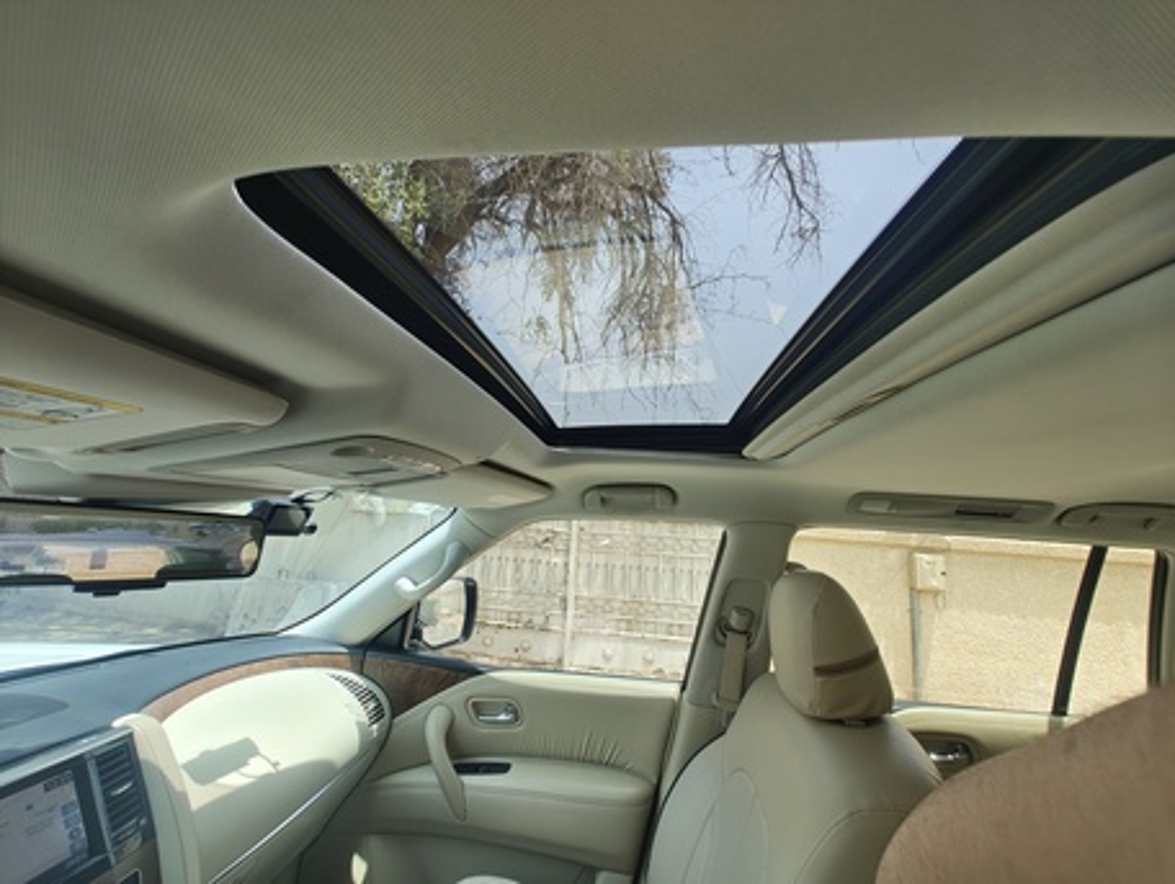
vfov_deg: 85.8
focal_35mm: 14
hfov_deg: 102.0
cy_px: 442
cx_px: 588
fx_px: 476
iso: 50
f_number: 2.2
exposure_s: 1/134
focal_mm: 2.15
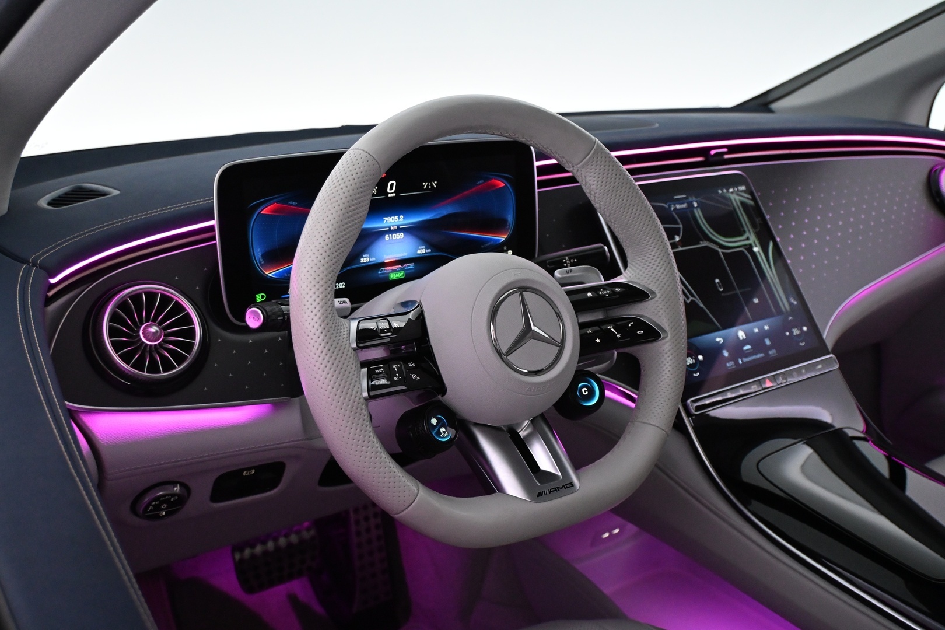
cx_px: 472
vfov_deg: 38.4
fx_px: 906
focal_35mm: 34
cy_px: 315
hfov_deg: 55.1
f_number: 4.2
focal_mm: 23
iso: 3200
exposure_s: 1/80
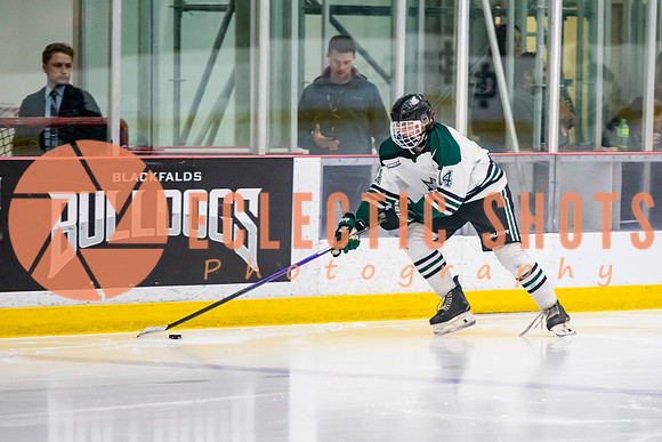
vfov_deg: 4.5
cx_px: 433
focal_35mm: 307
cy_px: 221
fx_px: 5643
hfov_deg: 6.7
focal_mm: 180
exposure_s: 1/640
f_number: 3.2
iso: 2000
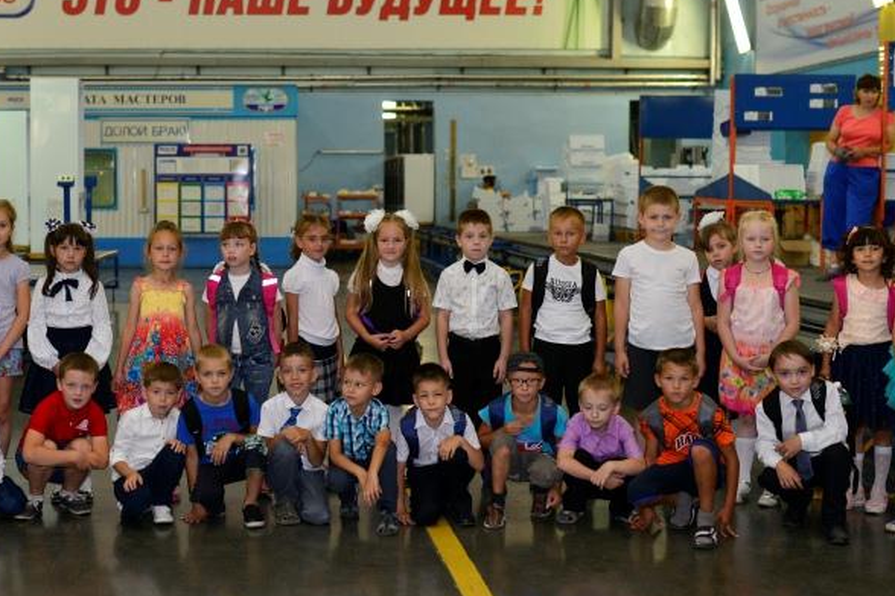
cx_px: 298
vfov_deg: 22.2
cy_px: 253
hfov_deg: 32.6
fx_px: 1516
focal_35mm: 61
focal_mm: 35
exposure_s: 1/400
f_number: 2
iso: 800
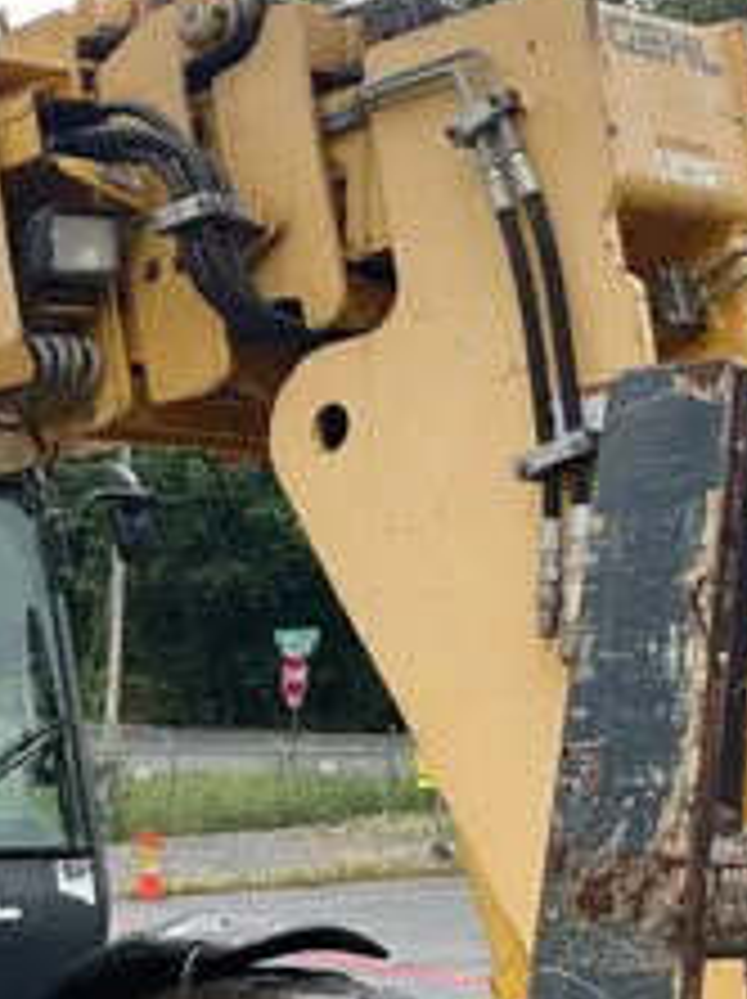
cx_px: -324
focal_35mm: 86
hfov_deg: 15.9
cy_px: 1042
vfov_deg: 21.8
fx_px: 2479
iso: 32
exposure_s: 1/144
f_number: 1.6
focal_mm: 4.2
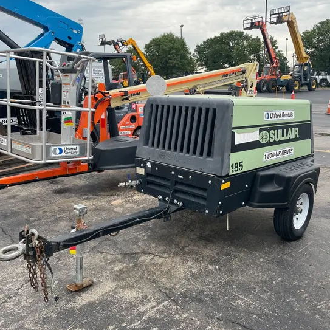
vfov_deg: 52.5
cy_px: 172
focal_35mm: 31
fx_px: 334
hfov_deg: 52.5
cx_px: 167
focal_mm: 4.2
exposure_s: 1/192
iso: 40
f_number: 1.6
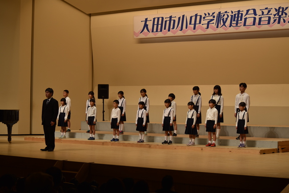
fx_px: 662
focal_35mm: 82
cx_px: 144
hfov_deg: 24.6
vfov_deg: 16.5
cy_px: 96
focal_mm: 55
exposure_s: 1/30
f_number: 4.5
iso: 100
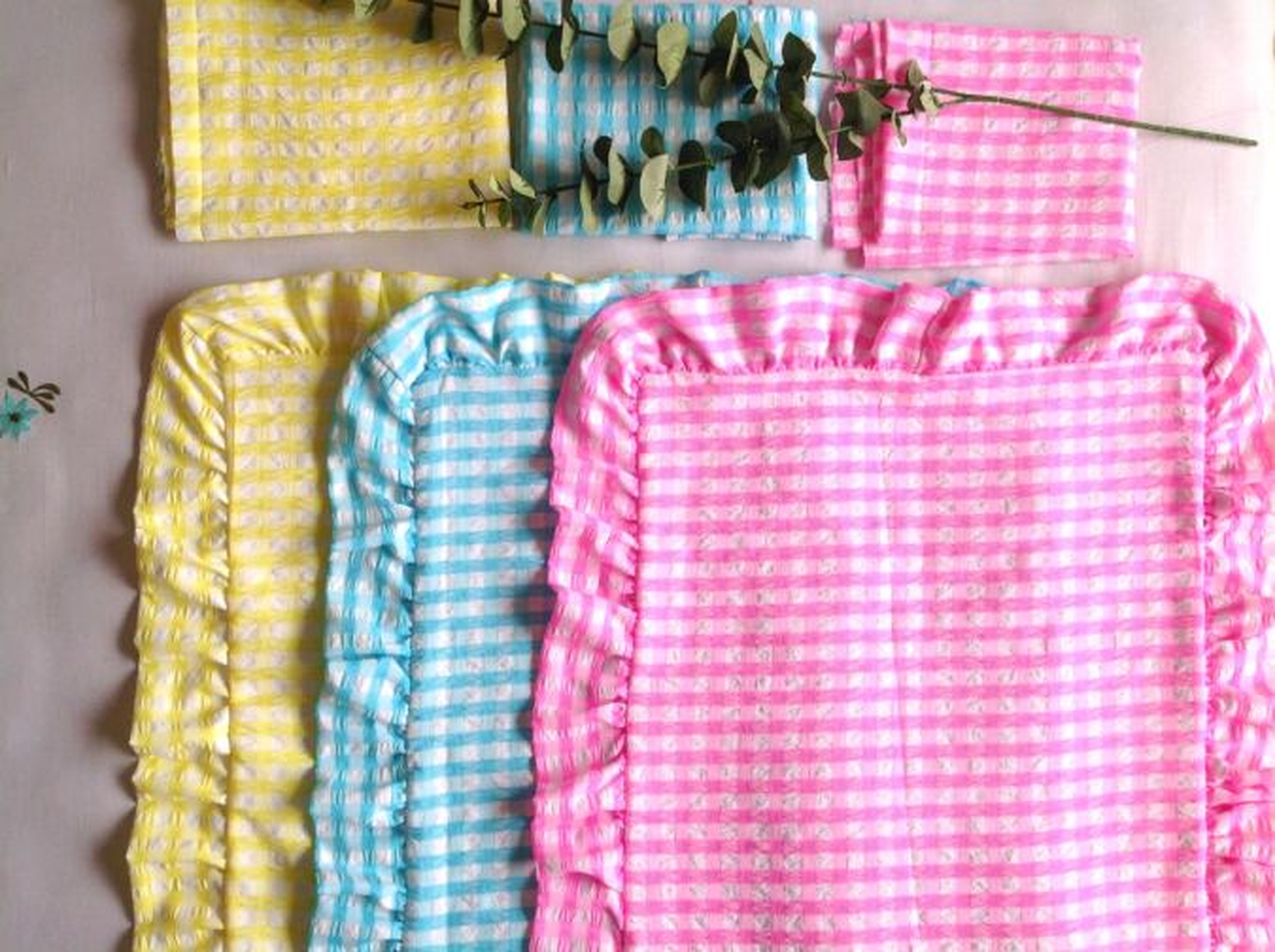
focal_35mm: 35
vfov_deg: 40.6
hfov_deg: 52.7
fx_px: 1287
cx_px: 638
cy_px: 476
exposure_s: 1/272
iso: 50
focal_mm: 4.28
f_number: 2.4
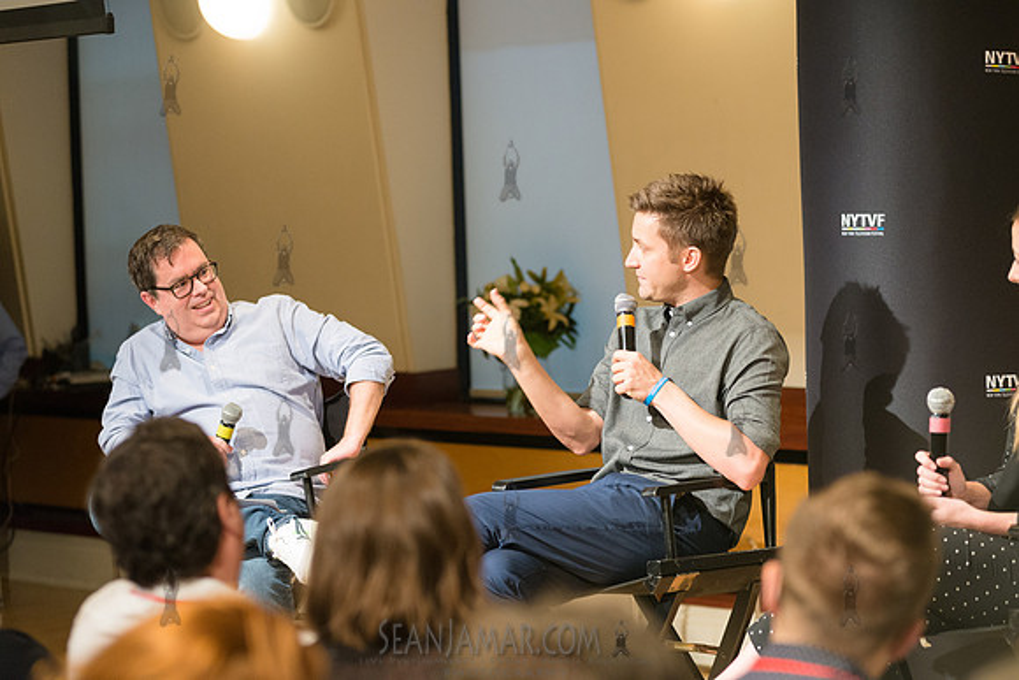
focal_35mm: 112
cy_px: 340
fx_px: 3171
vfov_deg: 12.2
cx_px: 510
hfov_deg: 18.3
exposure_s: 1/125
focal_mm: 112
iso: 2500
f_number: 4
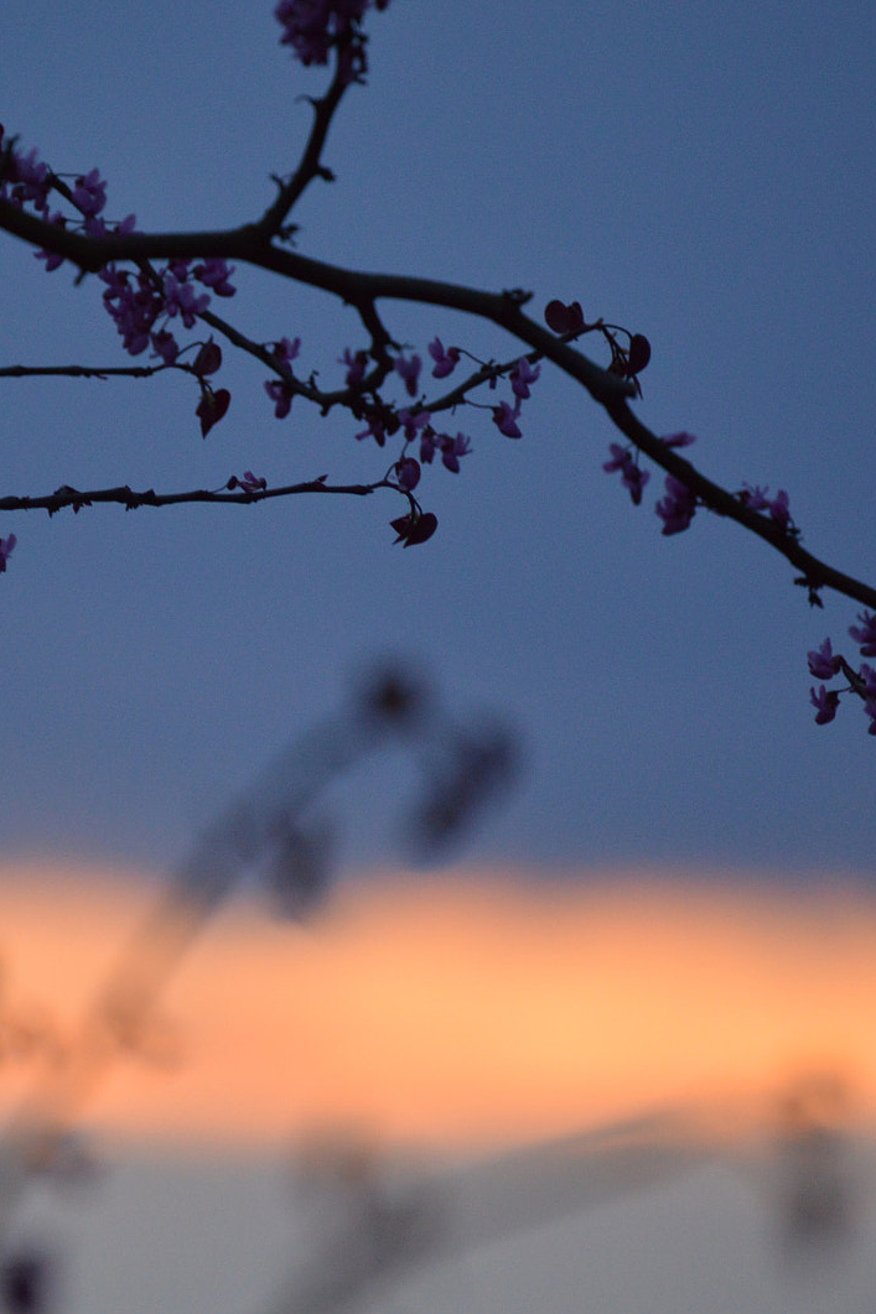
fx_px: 16502
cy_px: 656
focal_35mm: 452
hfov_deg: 3.0
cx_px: 224
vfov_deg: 4.6
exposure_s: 1/125
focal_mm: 200
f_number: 5.6
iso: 800
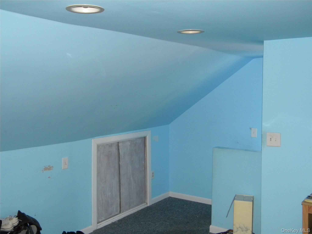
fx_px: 370
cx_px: 156
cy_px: 117
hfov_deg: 45.8
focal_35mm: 41
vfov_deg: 35.1
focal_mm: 7.3
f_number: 3.8
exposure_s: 1/30
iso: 400
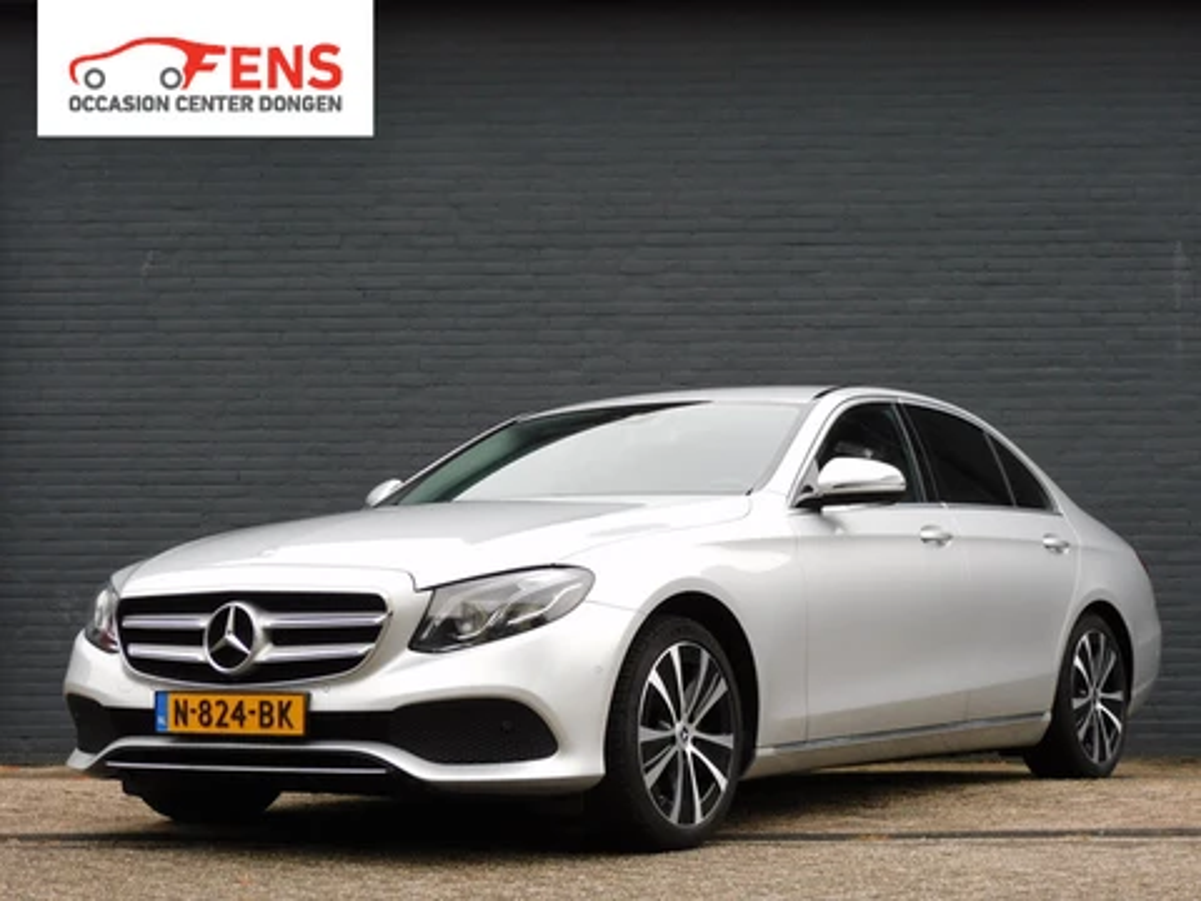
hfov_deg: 27.8
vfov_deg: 21.0
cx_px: 600
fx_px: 2429
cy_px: 450
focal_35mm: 70
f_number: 4.5
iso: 125
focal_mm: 12.5
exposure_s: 1/100
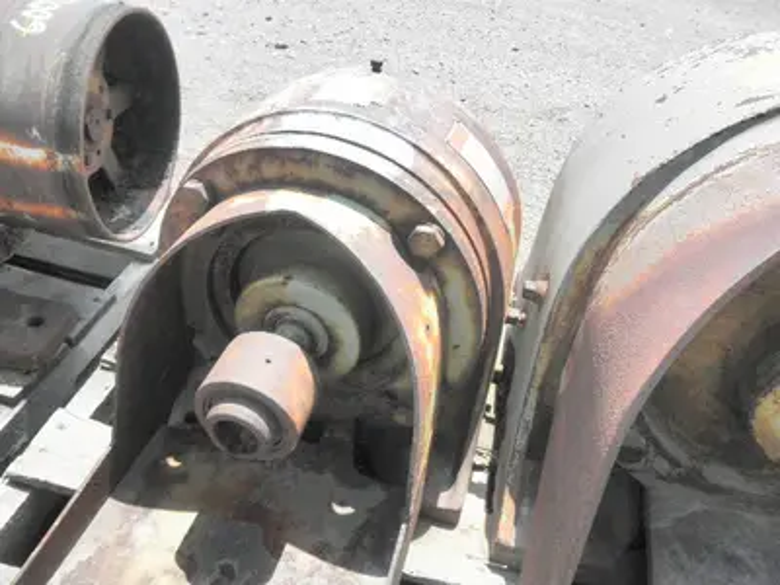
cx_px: 390
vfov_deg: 49.7
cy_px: 292
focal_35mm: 28
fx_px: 631
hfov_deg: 63.4
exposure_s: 1/50
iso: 64
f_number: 8.5
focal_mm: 5
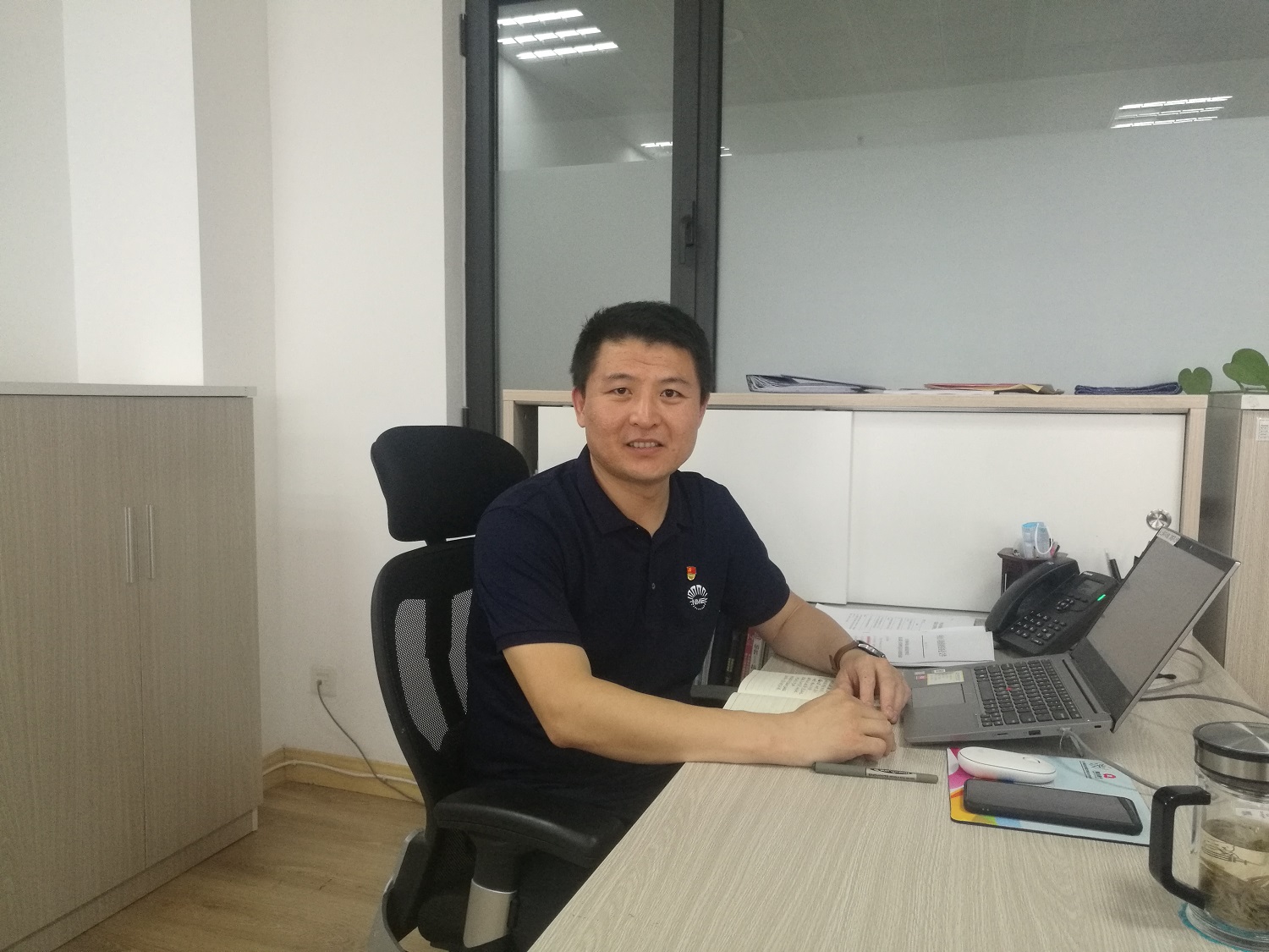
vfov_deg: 51.4
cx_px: 634
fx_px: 990
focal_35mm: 27
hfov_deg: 65.3
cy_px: 476
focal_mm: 4.04
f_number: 2
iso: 320
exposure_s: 1/33.3
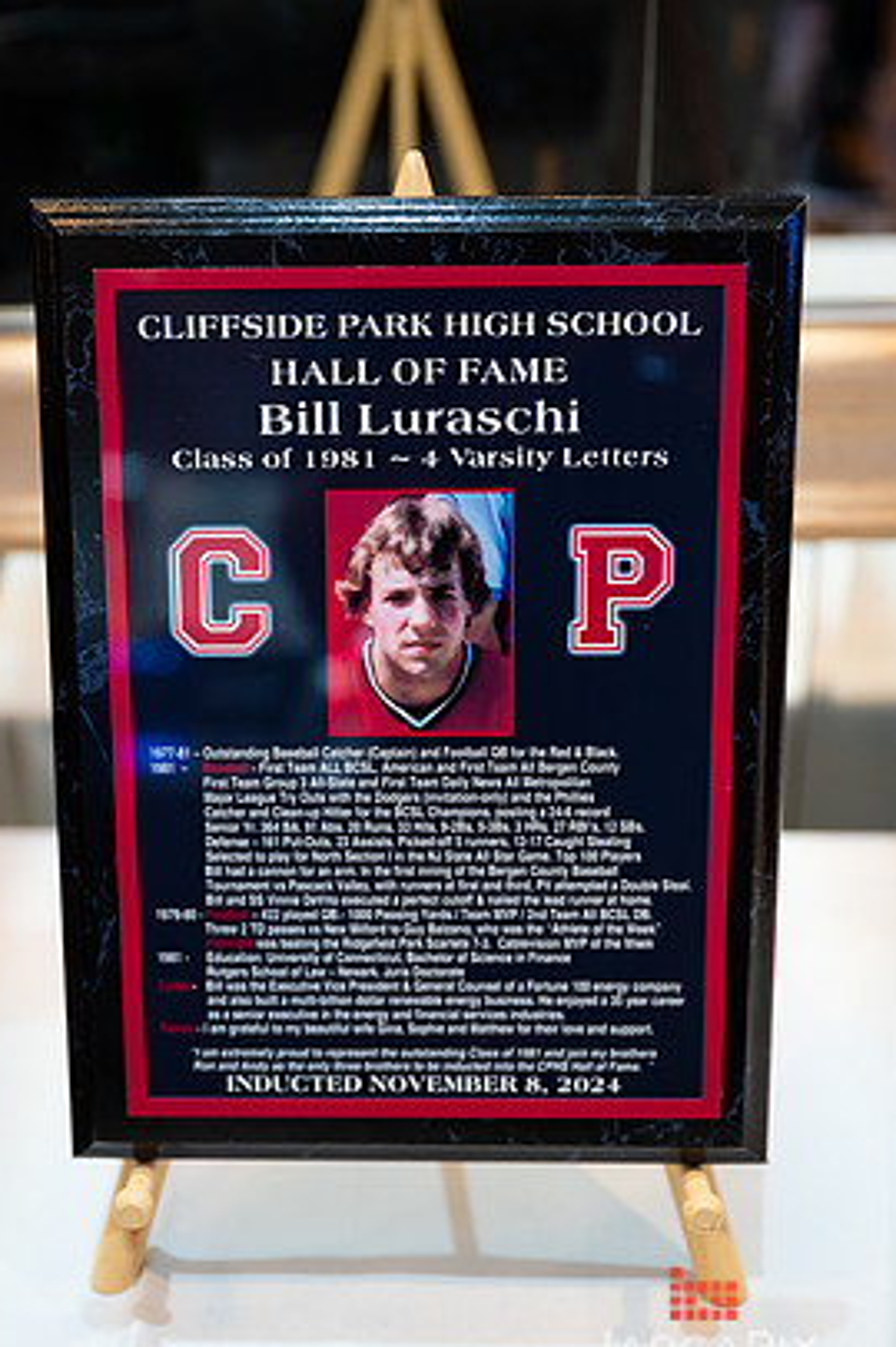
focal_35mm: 51
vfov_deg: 38.9
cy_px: 690
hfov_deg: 26.4
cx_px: 407
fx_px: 1907
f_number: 3.2
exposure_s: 1/200
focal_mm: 46
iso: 1600
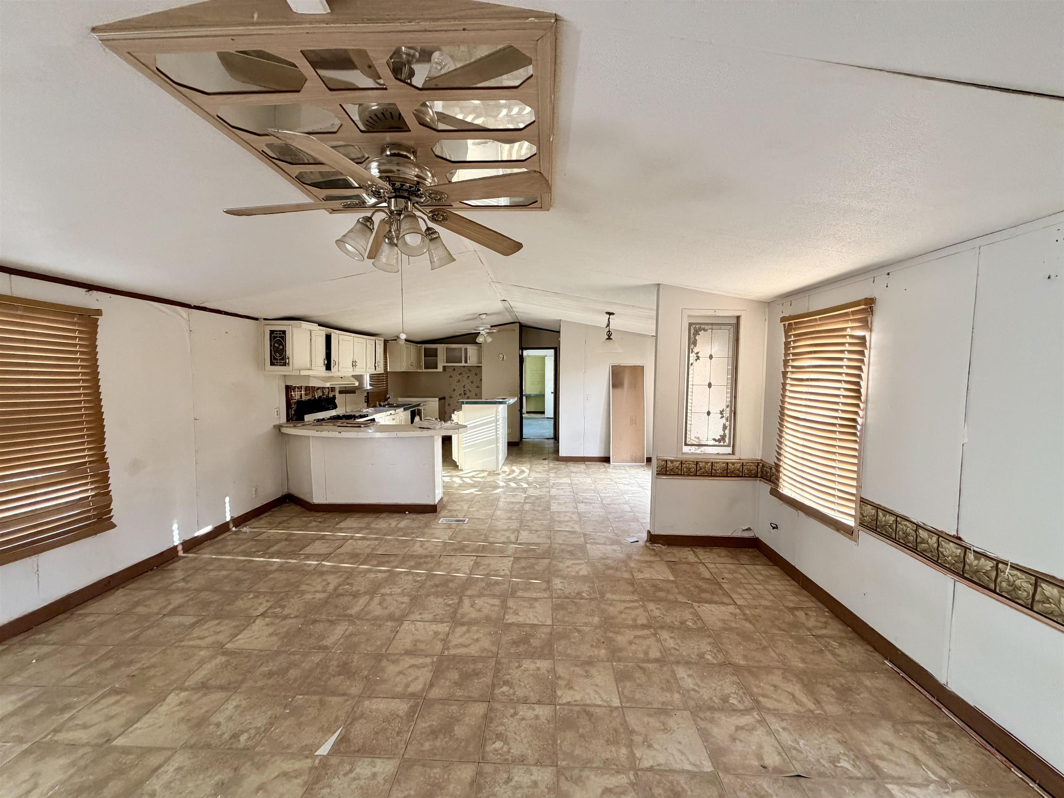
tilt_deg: -2.9
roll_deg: +0.9
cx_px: 532
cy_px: 399
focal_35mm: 14
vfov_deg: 85.7
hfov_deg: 102.1
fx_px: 430
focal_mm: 2.22
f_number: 2.2
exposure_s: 1/121
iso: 320
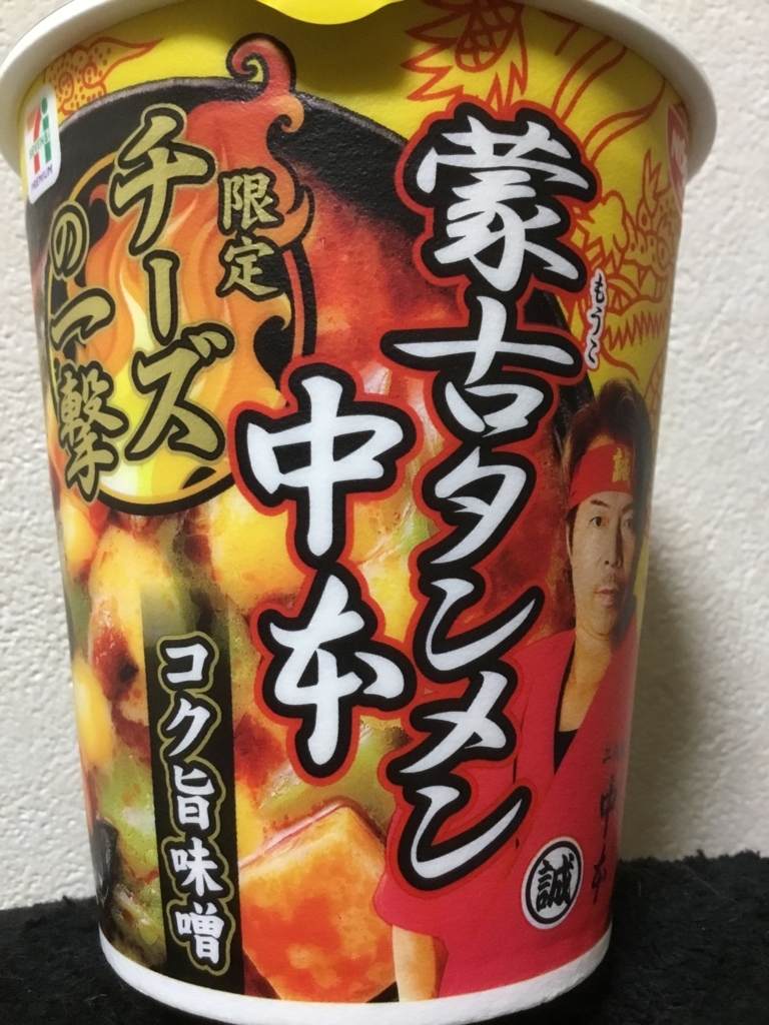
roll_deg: -1.0
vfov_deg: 58.4
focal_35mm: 31
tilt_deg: -5.3
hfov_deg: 45.4
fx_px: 918
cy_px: 512
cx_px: 384
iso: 160
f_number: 2.4
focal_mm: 3.3
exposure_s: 1/30
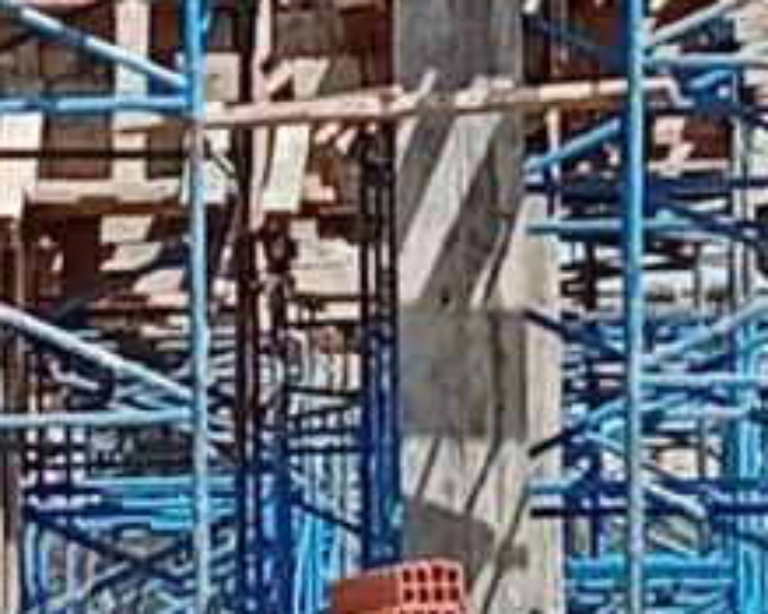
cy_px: 18
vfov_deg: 5.8
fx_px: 6089
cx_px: 431
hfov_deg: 7.2
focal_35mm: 268
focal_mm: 3.98
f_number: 1.8
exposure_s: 1/531
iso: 51
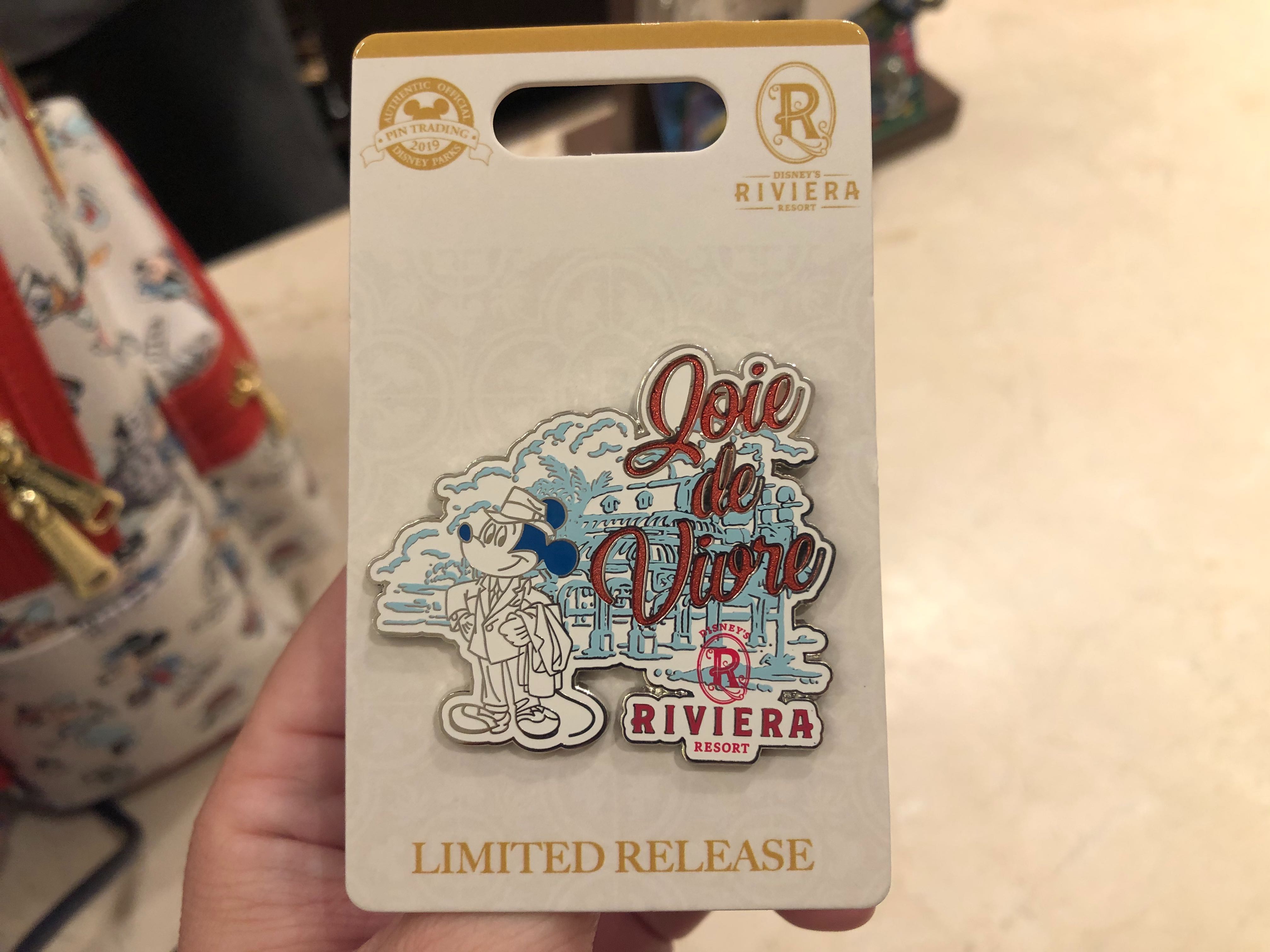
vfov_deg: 49.7
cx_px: 635
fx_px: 1027
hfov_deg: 63.4
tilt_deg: -56.2
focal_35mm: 28
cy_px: 476
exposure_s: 1/20
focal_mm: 3.99
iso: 40
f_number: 1.8
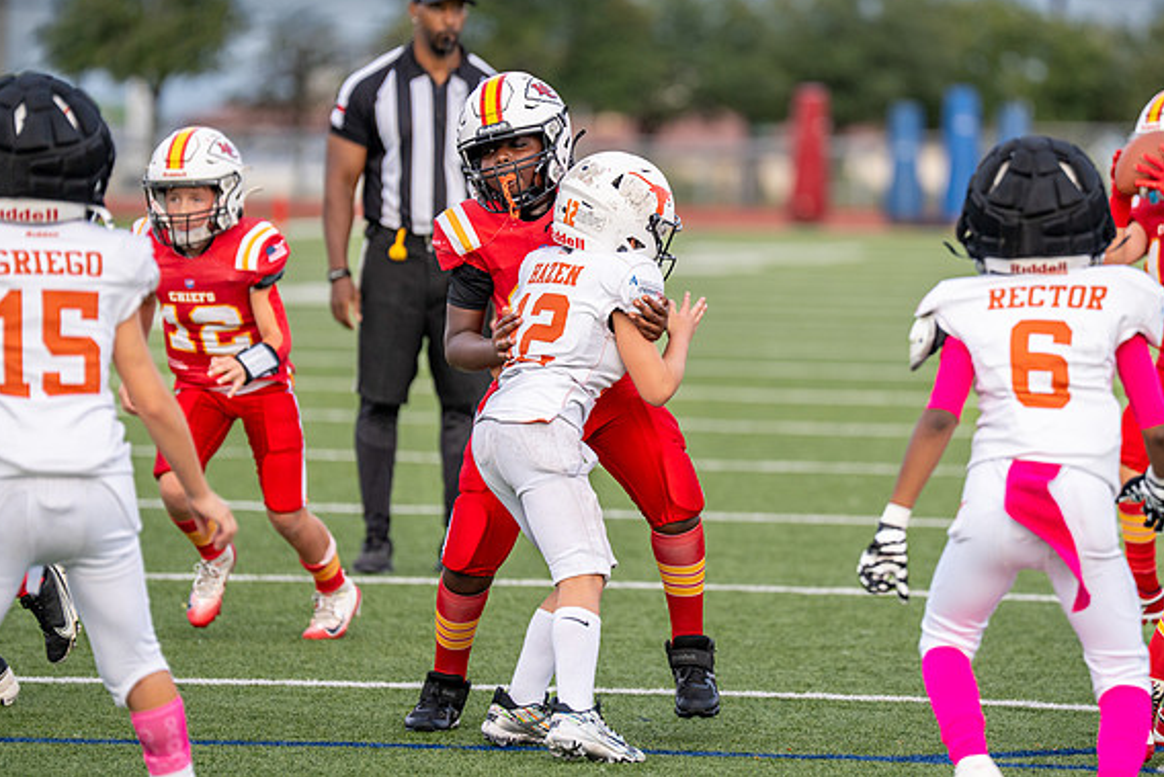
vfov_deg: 5.1
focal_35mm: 268
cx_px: 673
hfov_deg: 7.7
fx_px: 8667
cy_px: 339
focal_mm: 200
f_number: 2.8
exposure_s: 1/2500
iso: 400
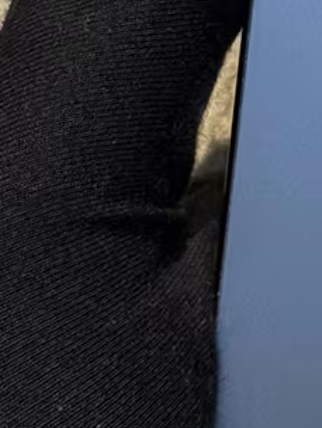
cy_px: -69
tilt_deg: +2.6
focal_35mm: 252
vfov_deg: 7.8
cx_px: 537
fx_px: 3123
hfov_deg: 5.8
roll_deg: -15.4
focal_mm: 6.76
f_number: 1.78
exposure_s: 1/50
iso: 100
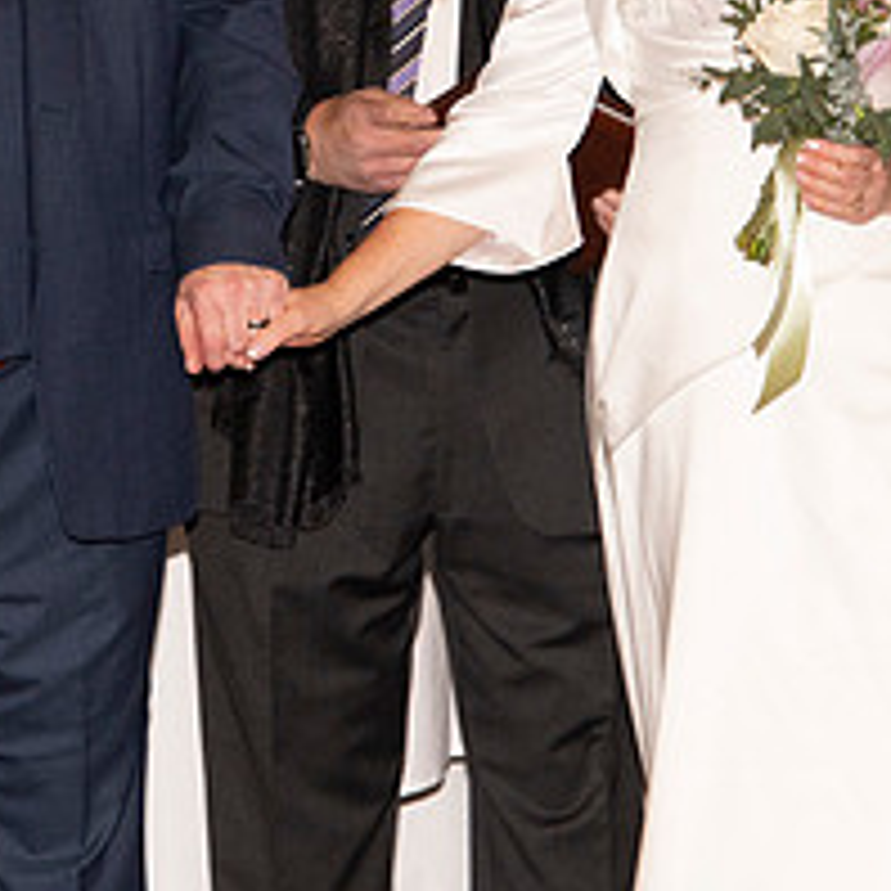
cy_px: 146
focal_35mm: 472
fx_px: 13745
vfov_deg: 3.7
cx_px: 230
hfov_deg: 3.7
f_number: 7.1
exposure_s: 1/160
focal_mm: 190
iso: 1000
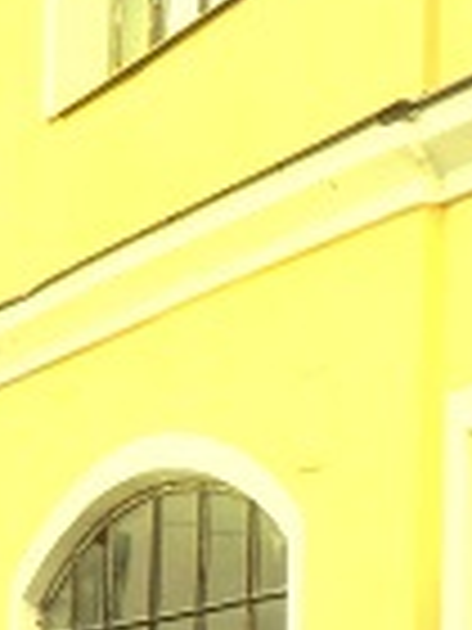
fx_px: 2273
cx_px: 1232
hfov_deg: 10.0
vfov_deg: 15.0
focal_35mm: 125
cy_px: 826
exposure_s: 1/400
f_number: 3.1
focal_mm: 4.5
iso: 125
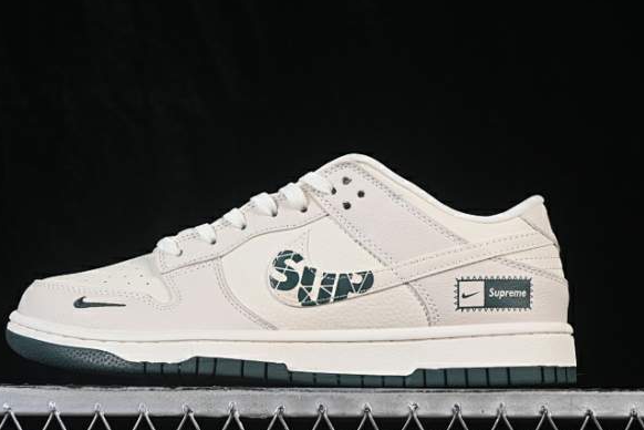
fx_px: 1681
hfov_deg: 21.7
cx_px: 300
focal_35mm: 94
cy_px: 219
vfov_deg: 14.6
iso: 160
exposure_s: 1/80
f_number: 8
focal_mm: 50
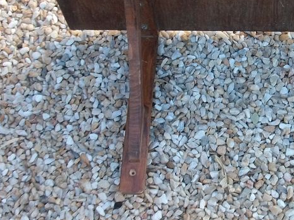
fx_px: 586
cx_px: 260
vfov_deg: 21.0
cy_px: 42
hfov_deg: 27.2
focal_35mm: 69
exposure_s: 1/125
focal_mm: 5.7
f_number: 2.9
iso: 140
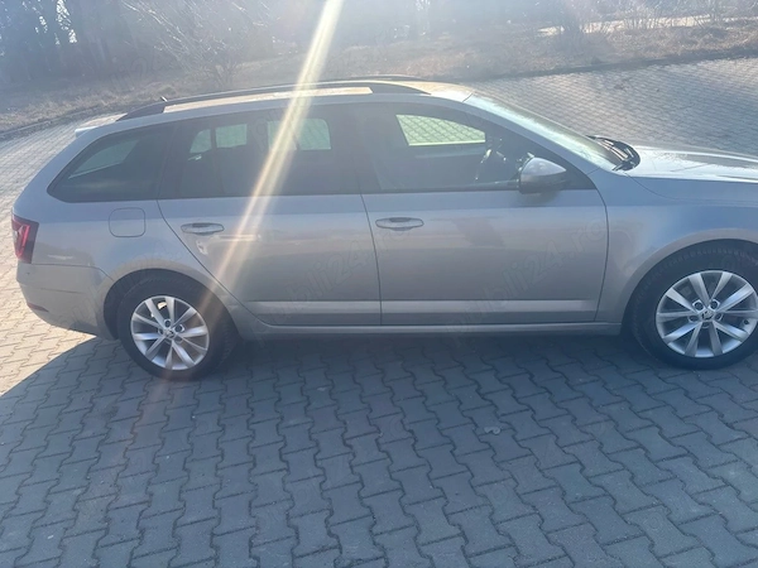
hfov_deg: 67.3
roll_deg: +7.3
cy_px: 284
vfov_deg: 53.1
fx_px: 569
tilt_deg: -21.2
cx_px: 379
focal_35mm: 26
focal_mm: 5.96
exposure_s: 1/1458
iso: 50
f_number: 1.6
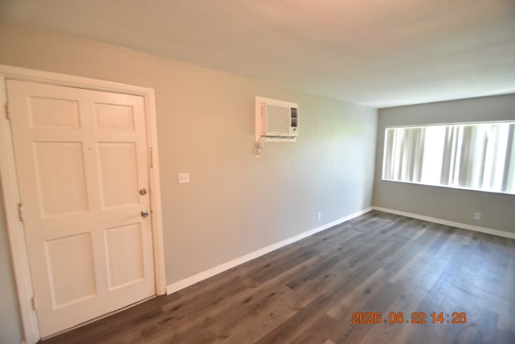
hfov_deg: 100.4
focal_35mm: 15
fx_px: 215
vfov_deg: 77.3
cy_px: 172
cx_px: 258
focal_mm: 10
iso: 800
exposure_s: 1/10
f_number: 3.5
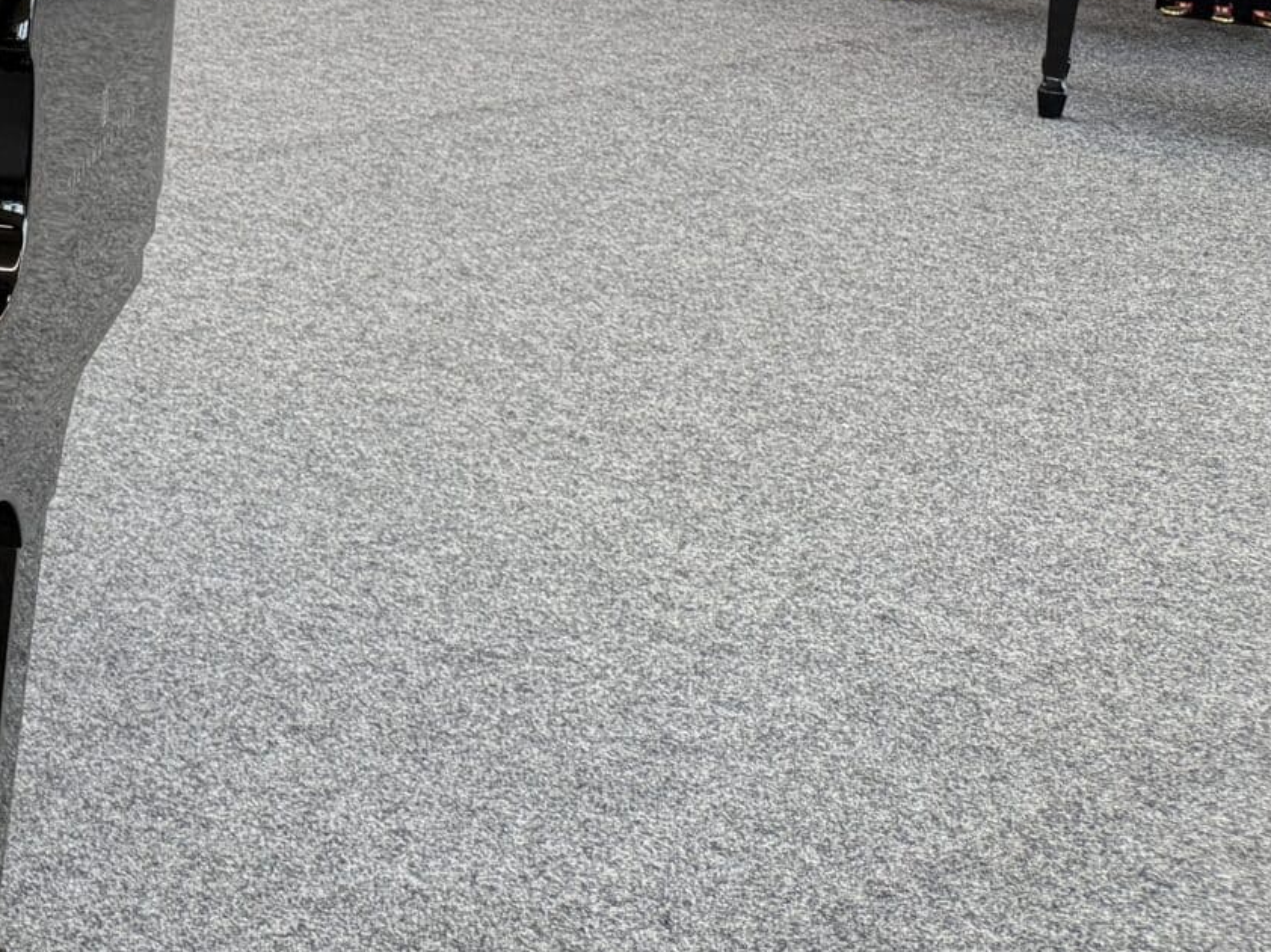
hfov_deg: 22.1
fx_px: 2680
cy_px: -143
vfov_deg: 19.2
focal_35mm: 73
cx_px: -632
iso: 125
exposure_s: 1/121
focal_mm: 6.76
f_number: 1.78
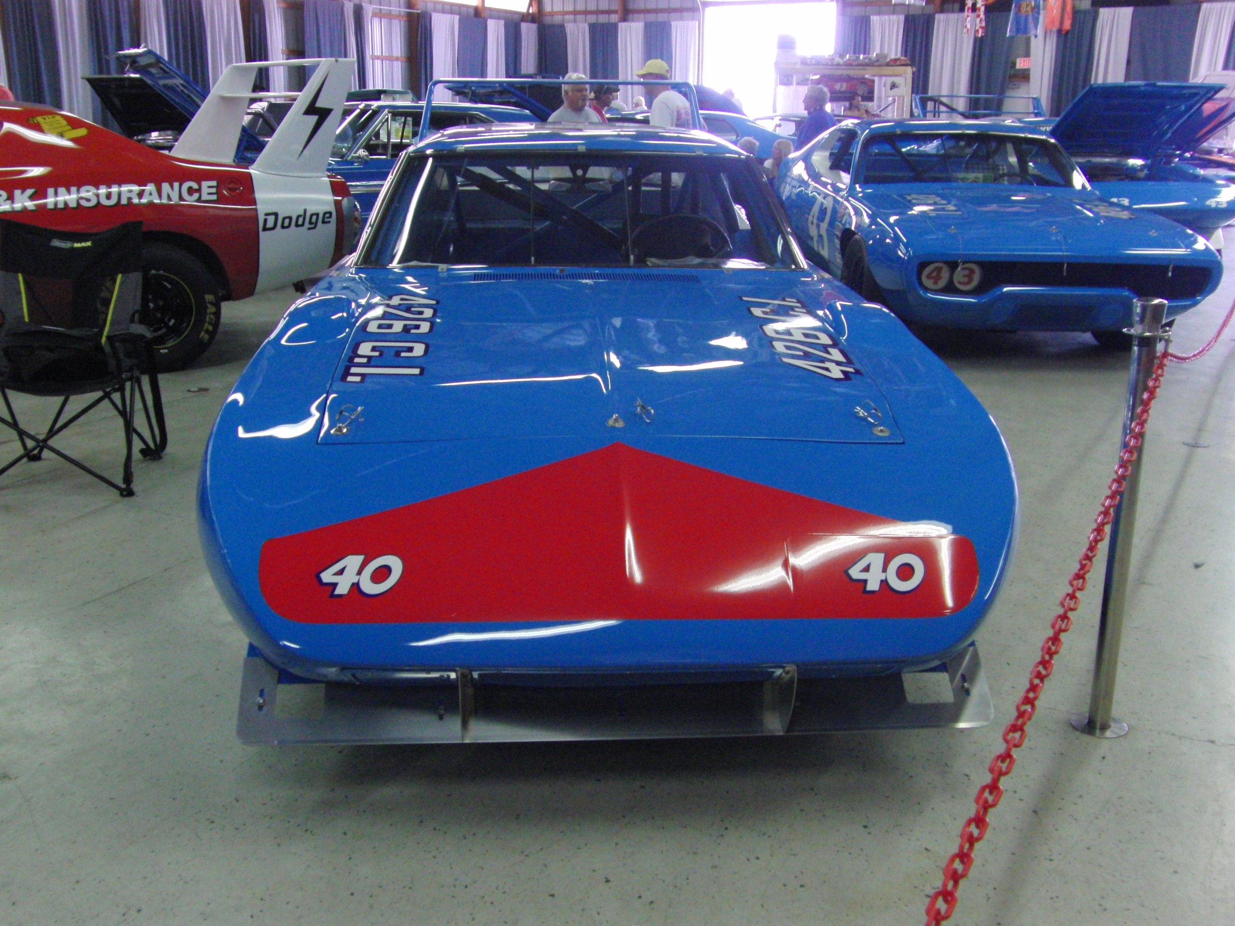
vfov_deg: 38.7
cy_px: 463
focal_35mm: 37
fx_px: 1320
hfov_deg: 50.1
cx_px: 618
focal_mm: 6.5
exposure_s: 1/100
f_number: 3
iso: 400
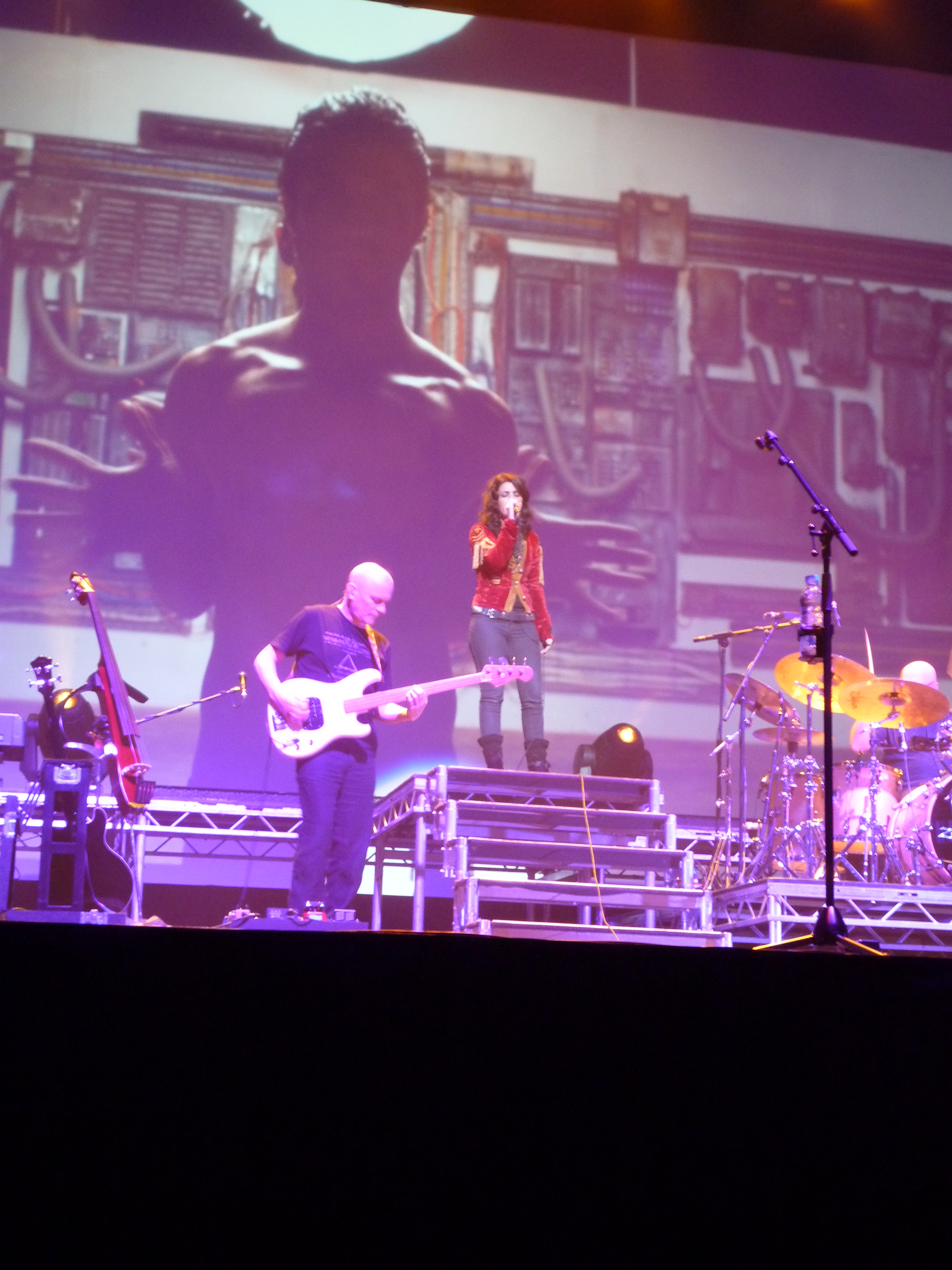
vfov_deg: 35.5
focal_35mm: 54
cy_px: 635
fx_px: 1980
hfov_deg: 27.0
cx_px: 476
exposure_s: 1/8
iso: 400
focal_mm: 9.7
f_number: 4.5
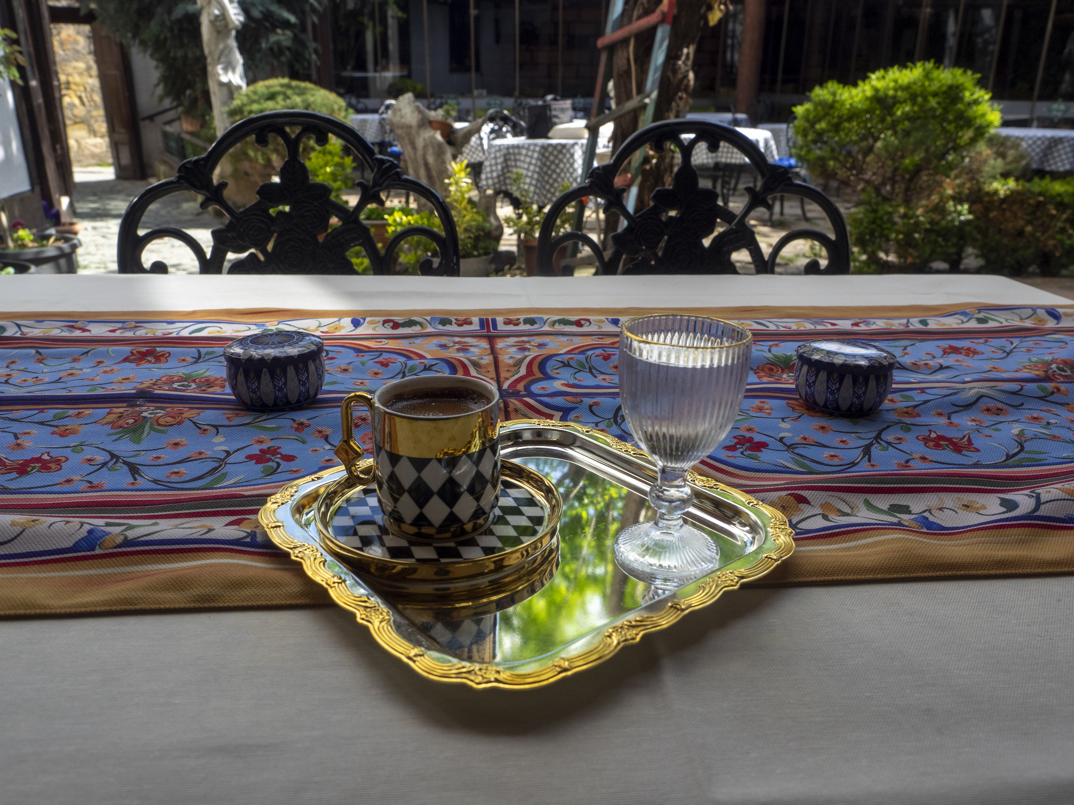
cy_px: 402
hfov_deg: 63.4
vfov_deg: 49.7
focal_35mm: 28
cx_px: 537
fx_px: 869
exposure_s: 1/640
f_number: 5.6
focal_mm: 14
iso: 200
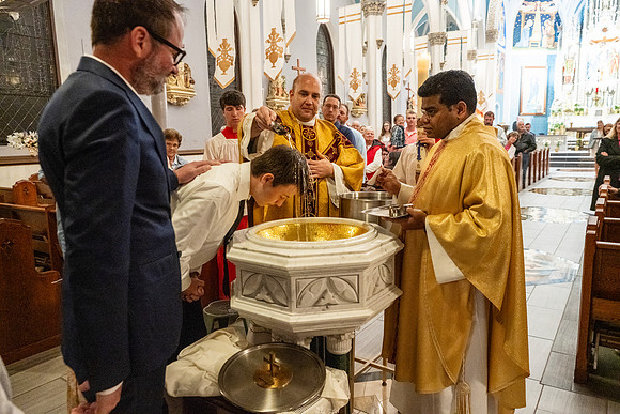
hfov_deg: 68.4
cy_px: 207
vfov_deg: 48.8
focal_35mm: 26
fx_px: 456
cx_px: 310
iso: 5000
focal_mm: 26.5
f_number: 4.5
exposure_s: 1/60
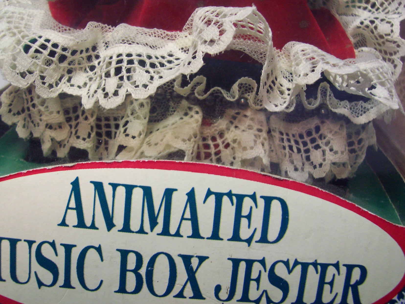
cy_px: 152
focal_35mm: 37
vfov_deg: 38.7
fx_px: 433
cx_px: 202
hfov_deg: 50.1
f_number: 2.8
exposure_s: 1/30
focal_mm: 5.6
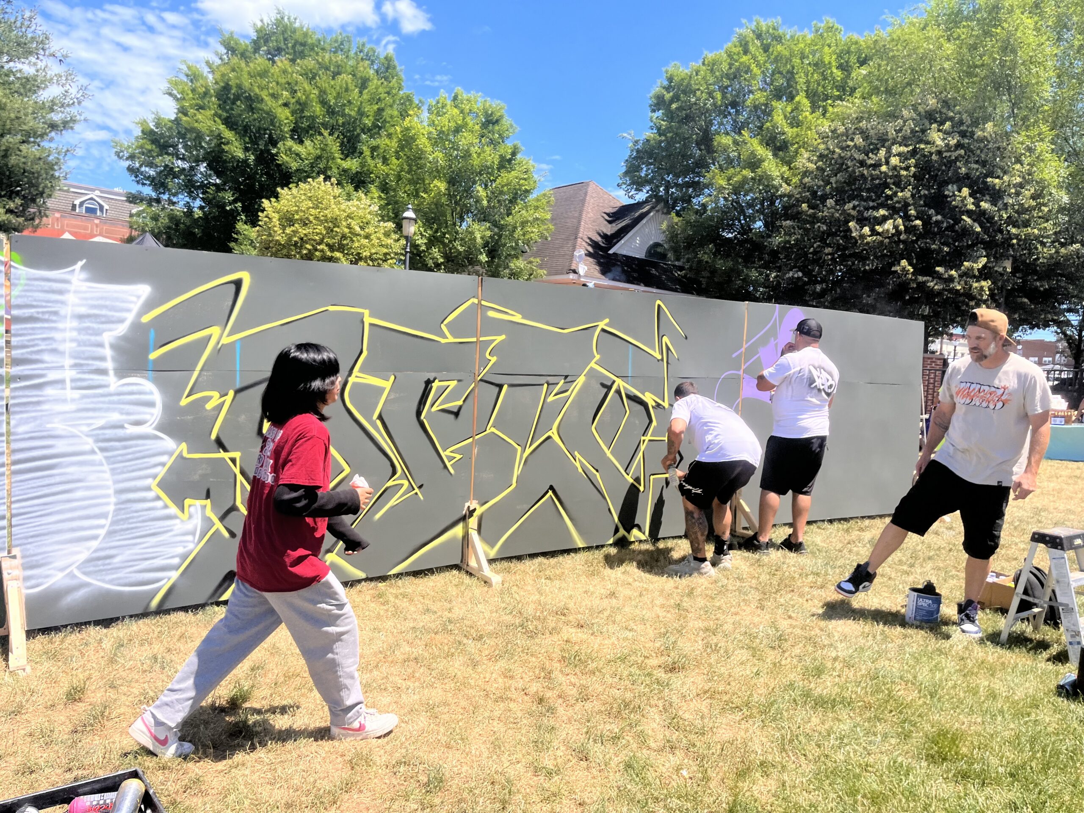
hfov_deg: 67.3
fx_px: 814
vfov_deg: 53.1
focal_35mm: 26
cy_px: 406
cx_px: 542
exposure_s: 1/2463
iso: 50
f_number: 1.6
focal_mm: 5.1
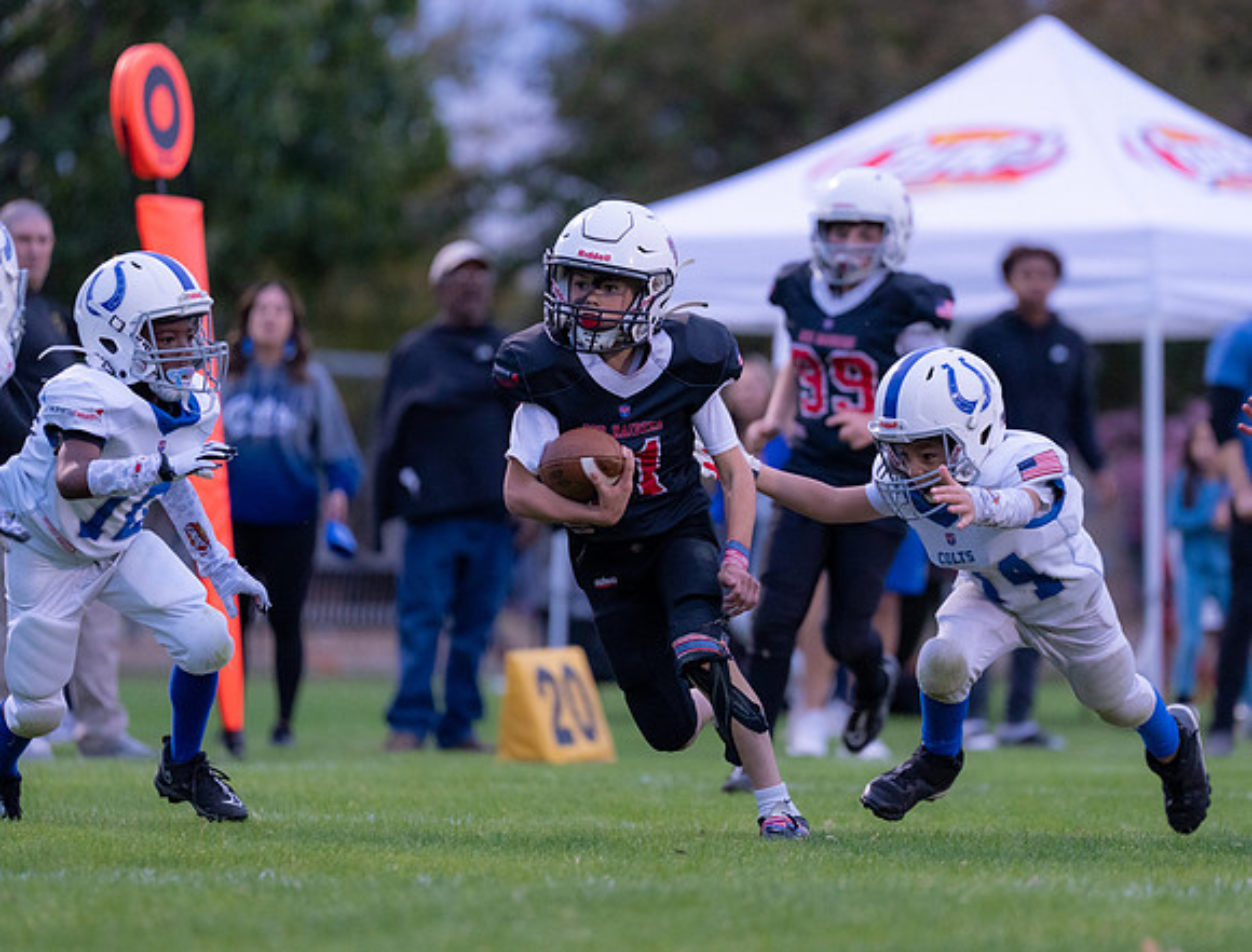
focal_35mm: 292
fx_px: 10620
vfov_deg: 5.1
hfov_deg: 6.7
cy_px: 432
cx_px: 763
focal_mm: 200
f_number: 2.8
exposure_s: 1/1250
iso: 2000
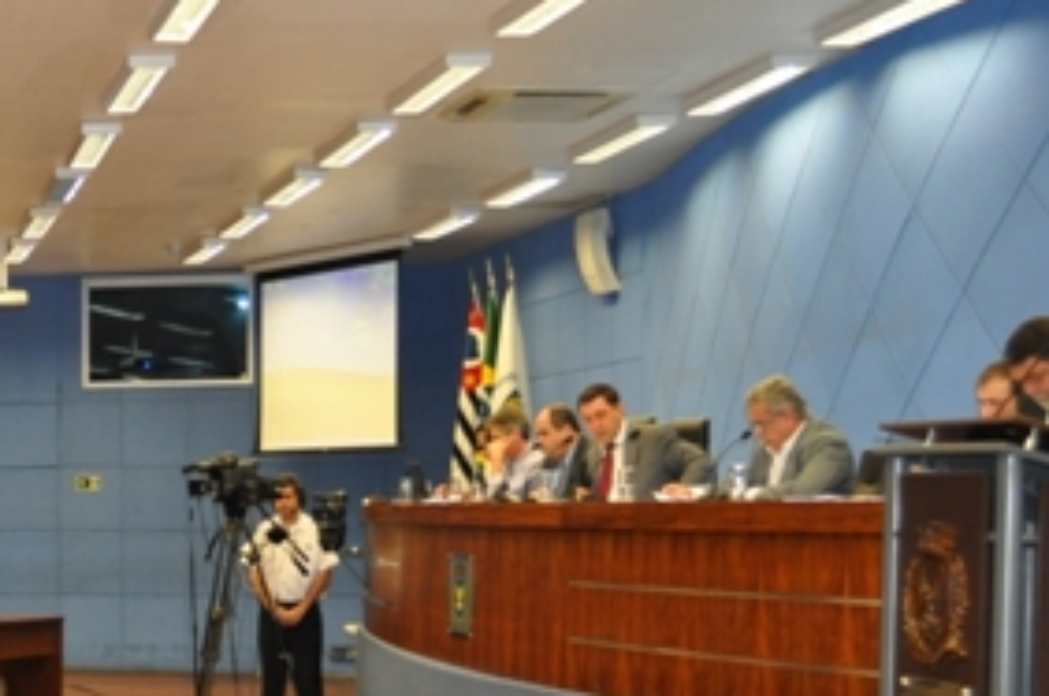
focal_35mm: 75
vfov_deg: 17.8
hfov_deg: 25.5
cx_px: -30
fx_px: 2182
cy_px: 631
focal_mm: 22
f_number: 3.8
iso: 800
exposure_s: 1/60
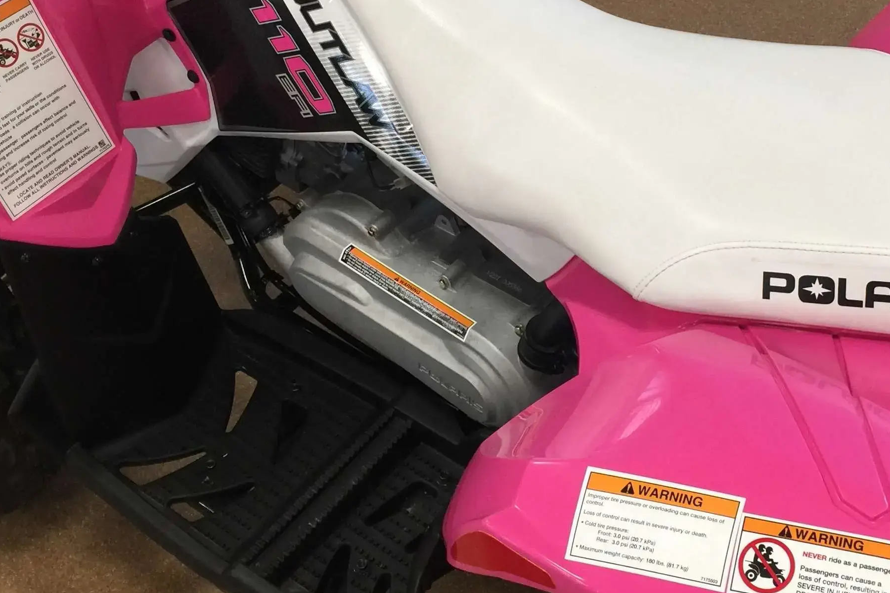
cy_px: 203
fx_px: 1359
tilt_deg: -45.0
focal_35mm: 55
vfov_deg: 24.5
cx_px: 571
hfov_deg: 36.0
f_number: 2.2
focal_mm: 4.15
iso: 40
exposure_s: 1/17
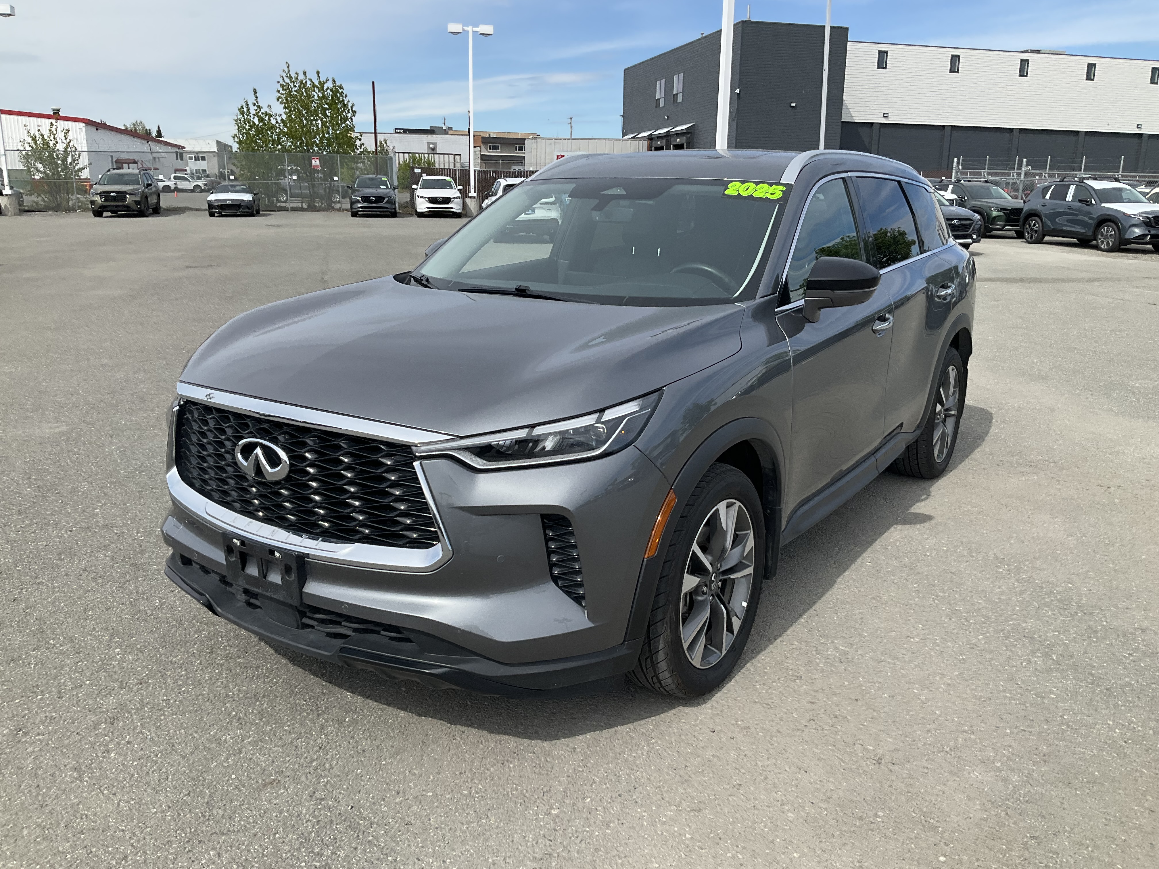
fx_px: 971
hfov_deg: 61.7
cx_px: 580
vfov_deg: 48.2
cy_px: 434
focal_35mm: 29
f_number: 1.8
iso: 25
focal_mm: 3
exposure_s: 1/1675
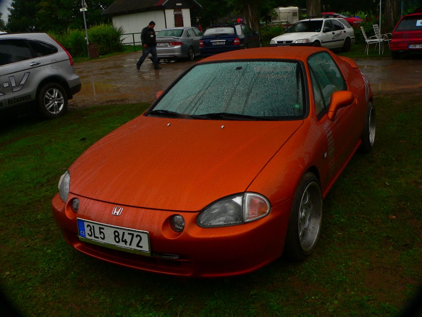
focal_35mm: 36
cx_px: 211
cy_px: 158
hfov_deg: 51.4
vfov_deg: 39.7
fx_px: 439
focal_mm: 6
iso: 100
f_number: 3.7
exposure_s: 1/80
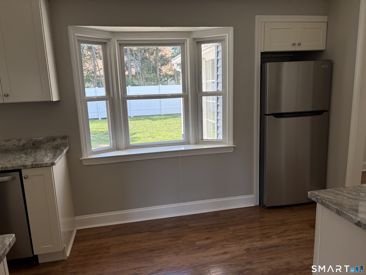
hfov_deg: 67.3
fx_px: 275
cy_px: 138
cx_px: 183
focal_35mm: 26
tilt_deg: -11.2
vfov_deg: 53.1
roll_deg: +2.3
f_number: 1.6
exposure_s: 1/200
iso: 100
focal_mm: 5.96
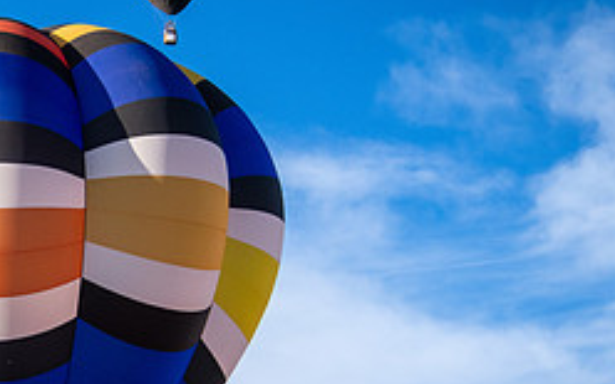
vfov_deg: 5.9
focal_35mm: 224
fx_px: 3754
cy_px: 313
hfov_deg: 9.3
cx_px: -7
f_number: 5.3
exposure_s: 1/4000
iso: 400
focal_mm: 90
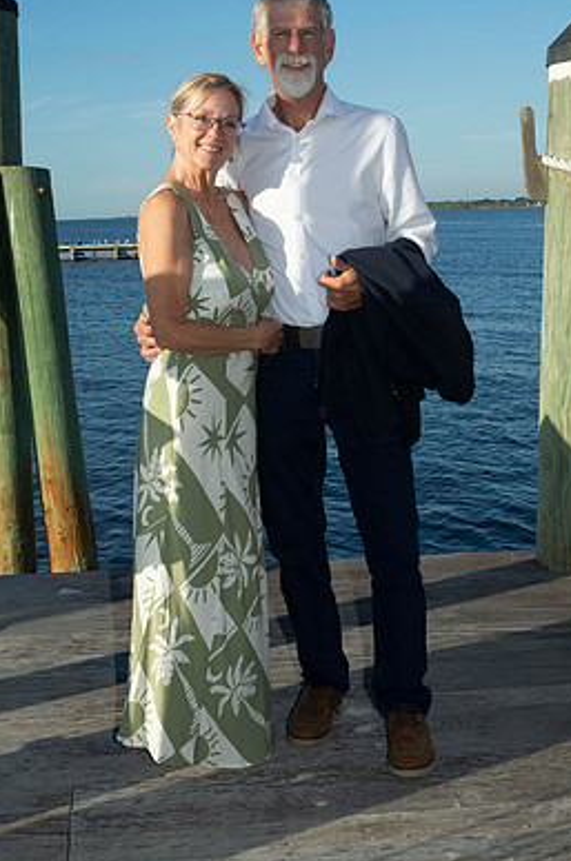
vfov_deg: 36.9
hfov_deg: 24.9
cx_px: 294
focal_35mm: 54
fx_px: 1290
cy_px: 404
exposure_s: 1/160
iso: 100
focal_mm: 31
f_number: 10
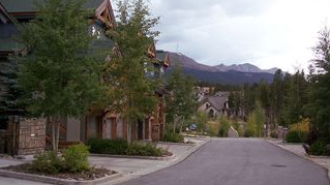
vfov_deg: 24.3
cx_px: 169
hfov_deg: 42.1
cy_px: 67
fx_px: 429
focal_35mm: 49
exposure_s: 1/180
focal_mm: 8
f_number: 3.4
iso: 100
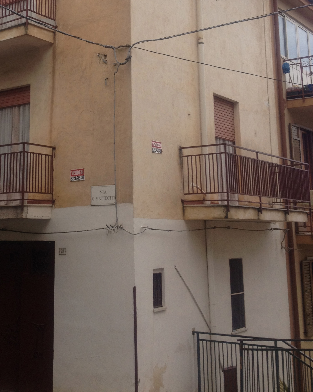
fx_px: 648
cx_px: 73
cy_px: 101
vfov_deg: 33.0
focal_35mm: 56
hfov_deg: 26.7
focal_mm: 4.28
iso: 64
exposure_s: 1/681
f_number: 2.4
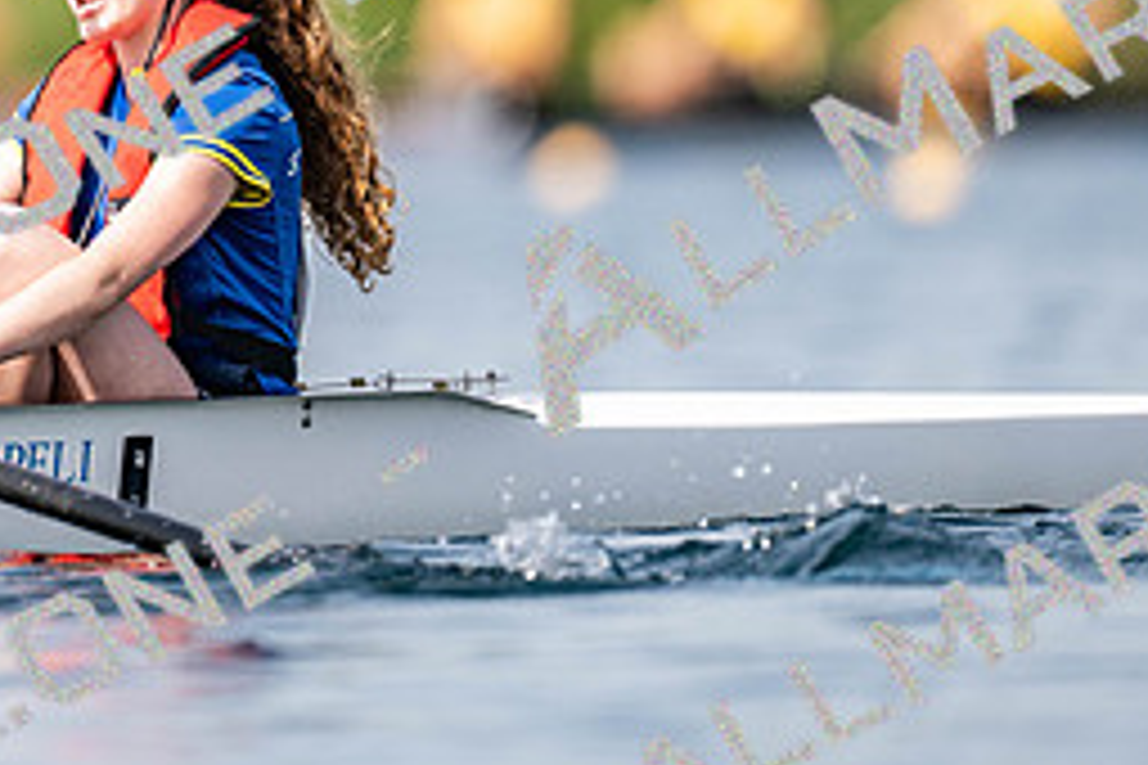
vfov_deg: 1.0
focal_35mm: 1365
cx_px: 140
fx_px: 43525
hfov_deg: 1.5
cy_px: 11
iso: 160
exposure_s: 1/2500
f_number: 4
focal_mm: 600
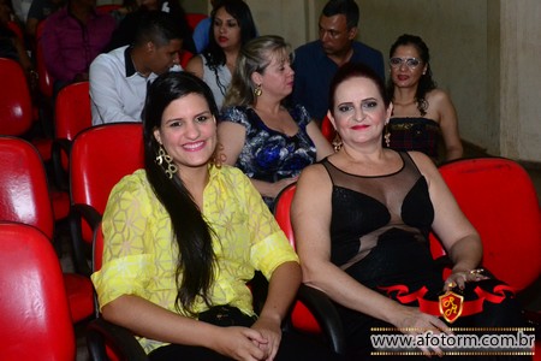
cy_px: 180
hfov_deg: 33.4
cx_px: 270
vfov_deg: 22.6
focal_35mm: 60
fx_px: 902
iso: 3200
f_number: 6.3
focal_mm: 40
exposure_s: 1/80
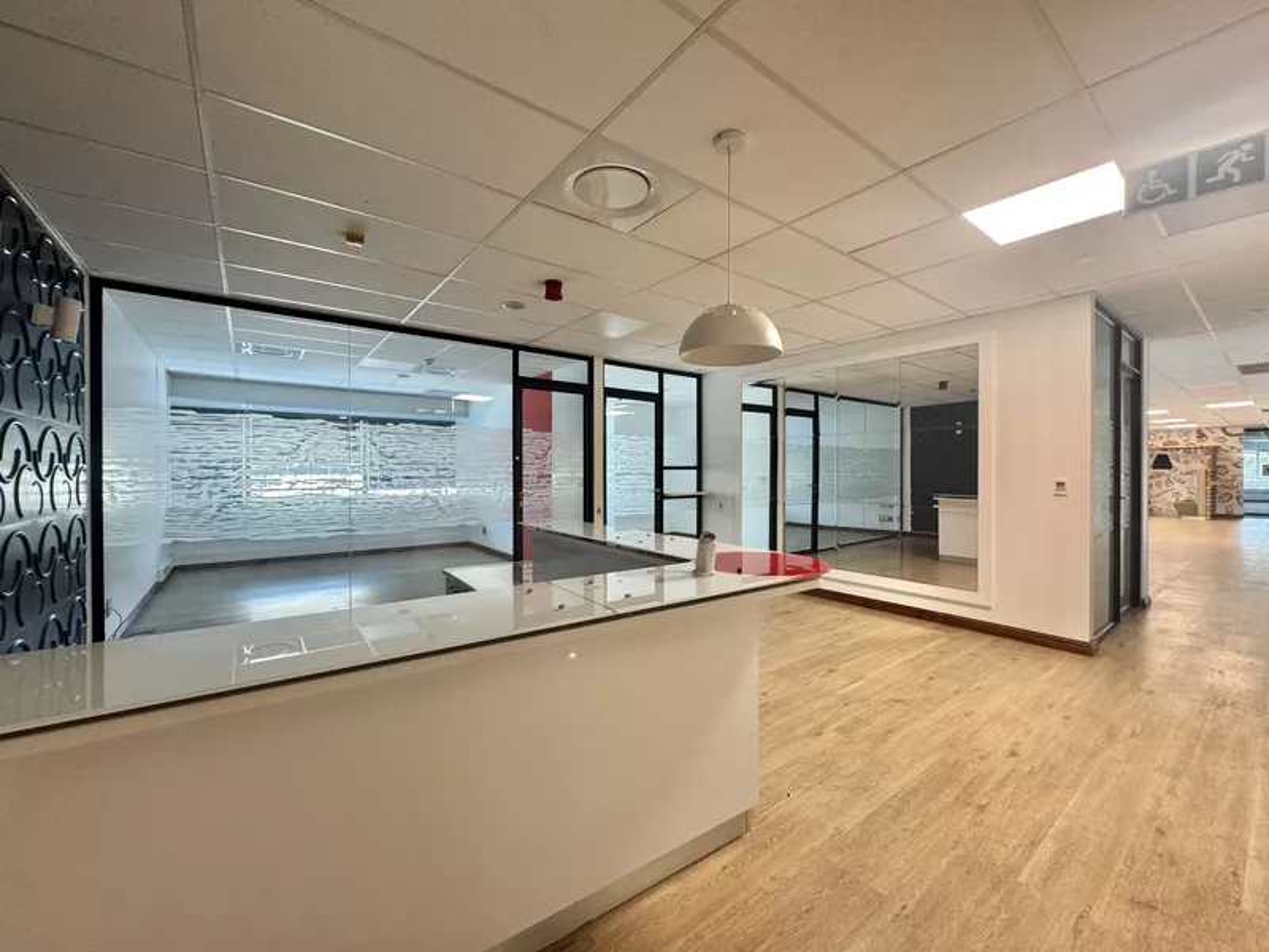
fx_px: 513
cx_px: 634
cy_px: 476
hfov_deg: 102.1
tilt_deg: -0.8
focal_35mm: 14
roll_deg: -0.1
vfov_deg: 85.7
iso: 200
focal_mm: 2.22
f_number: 2.2
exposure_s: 1/50
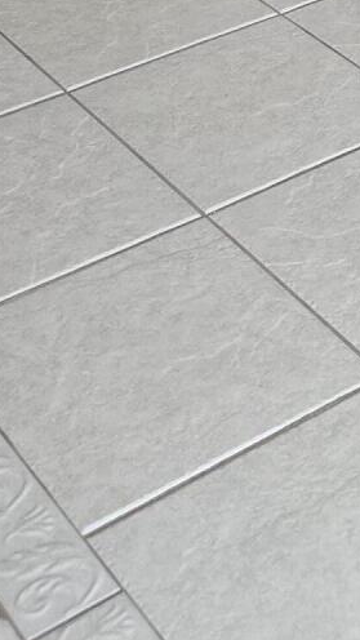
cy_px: -618
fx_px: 1714
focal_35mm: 101
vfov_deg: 16.4
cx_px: 383
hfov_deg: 11.8
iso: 160
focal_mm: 6.3
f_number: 1.7
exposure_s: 1/180
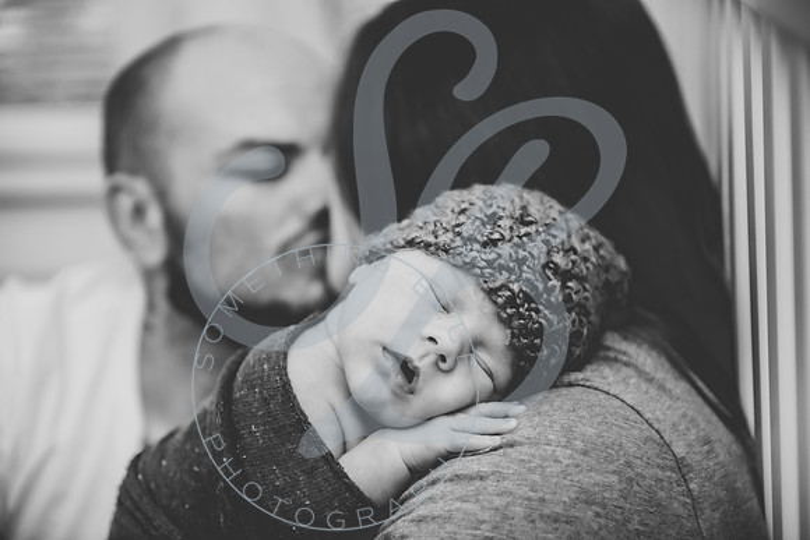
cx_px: 405
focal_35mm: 70
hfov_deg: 28.8
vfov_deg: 19.5
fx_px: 1575
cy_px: 270
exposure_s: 1/160
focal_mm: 70
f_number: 2.8
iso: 640
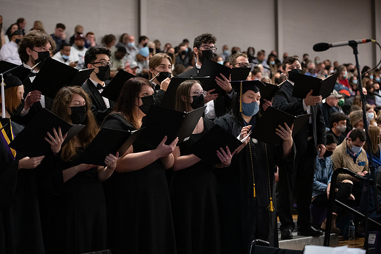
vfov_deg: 19.5
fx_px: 741
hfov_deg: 28.8
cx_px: 190
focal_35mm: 70
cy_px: 127
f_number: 3.2
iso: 3200
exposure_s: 1/200
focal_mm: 70
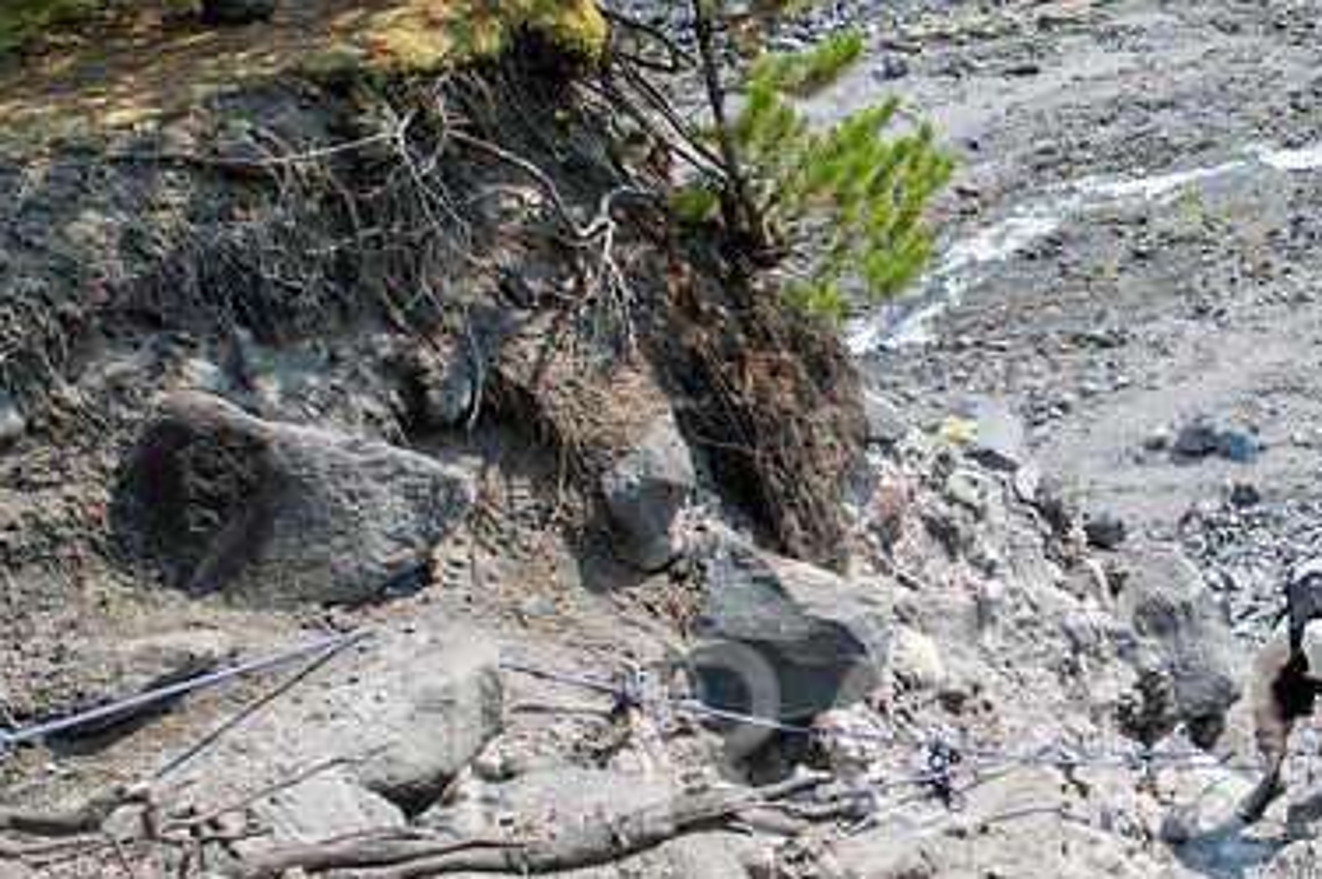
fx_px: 1358
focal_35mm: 37
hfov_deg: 50.2
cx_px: 956
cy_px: 338
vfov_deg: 35.7
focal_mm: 16
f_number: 5
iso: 200
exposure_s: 1/1250
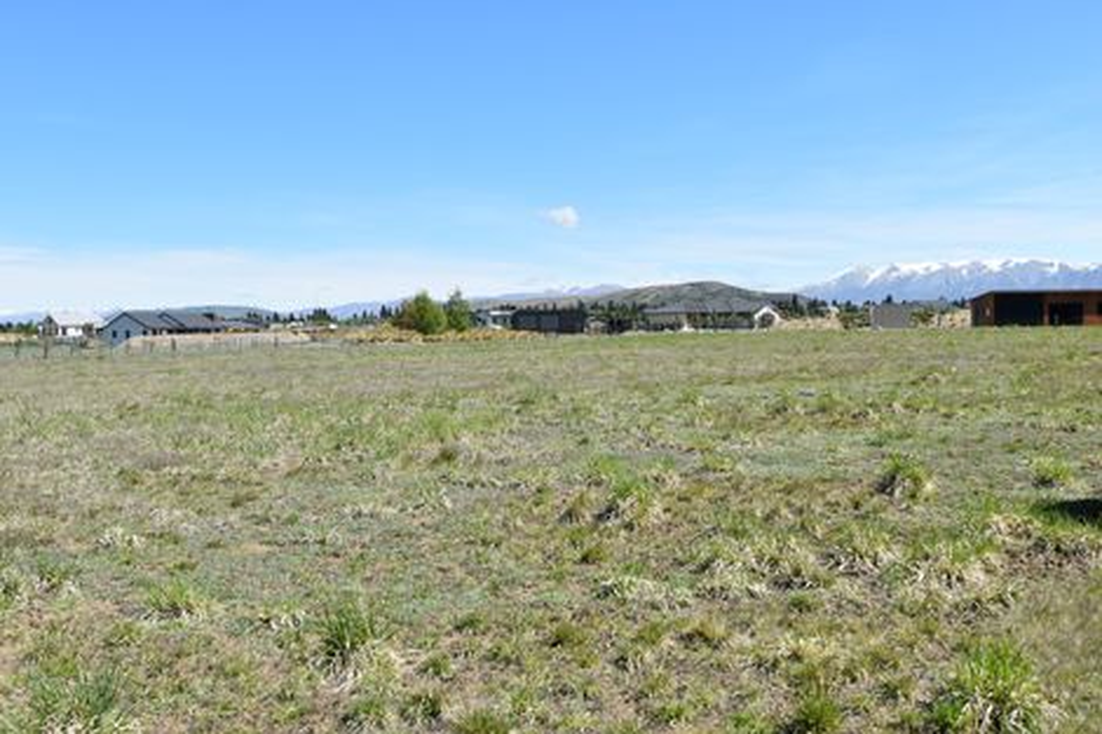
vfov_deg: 36.8
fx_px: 1102
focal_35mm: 36
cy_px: 367
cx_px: 551
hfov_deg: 53.1
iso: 200
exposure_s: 1/400
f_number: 10
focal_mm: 24
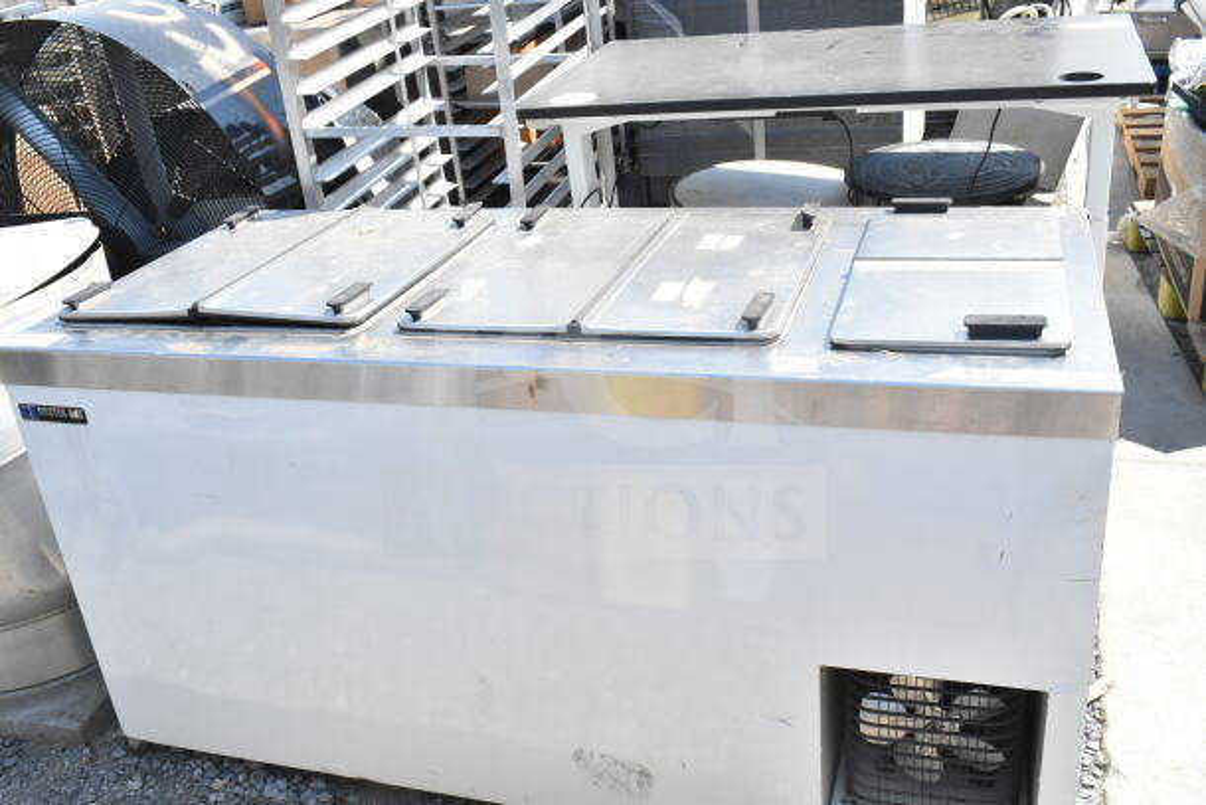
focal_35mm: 34
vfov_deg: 38.4
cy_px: 402
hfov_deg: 55.1
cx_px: 603
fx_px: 1156
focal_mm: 23
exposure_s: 1/800
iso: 1600
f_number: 11
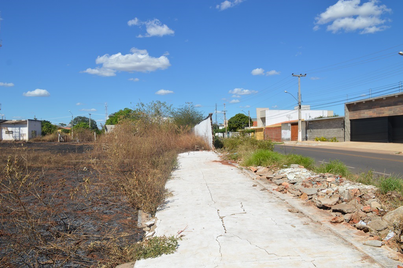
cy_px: 134
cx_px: 202
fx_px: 302
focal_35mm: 27
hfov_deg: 67.4
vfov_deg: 47.9
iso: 100
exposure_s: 1/320
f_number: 9
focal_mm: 18
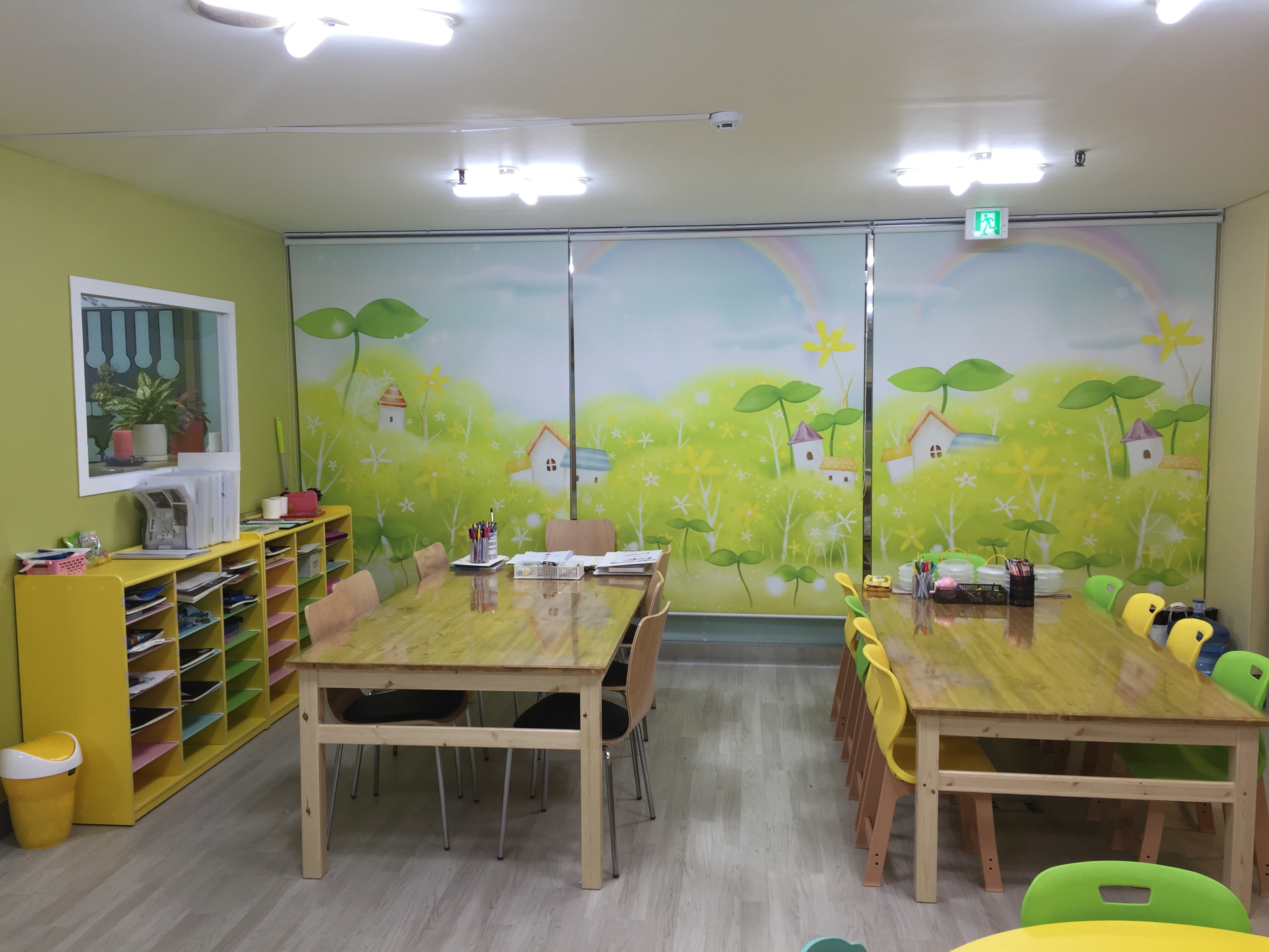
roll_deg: +0.1
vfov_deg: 48.2
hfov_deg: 61.7
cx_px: 634
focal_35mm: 29
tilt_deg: -5.8
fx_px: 1063
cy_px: 476
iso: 32
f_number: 2.2
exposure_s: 1/40
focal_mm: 4.15
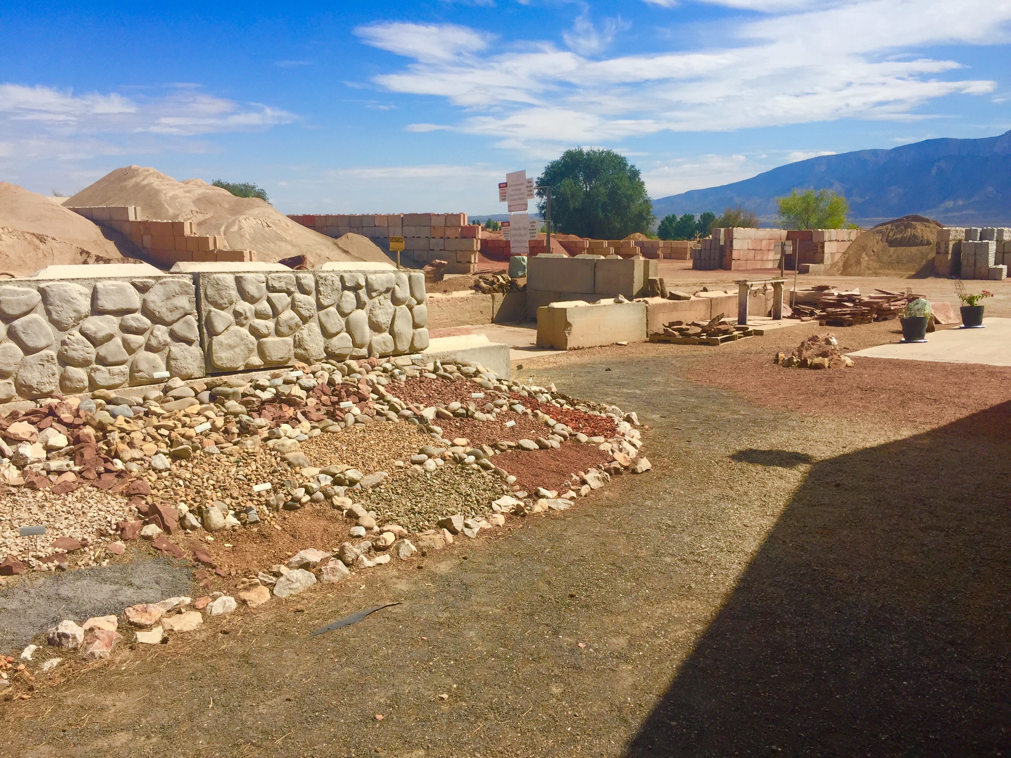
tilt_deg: -8.4
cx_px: 506
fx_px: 847
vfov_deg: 48.2
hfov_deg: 61.7
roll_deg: -1.8
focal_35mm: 29
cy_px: 379
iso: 32
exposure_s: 1/3300
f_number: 2.2
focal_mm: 4.15
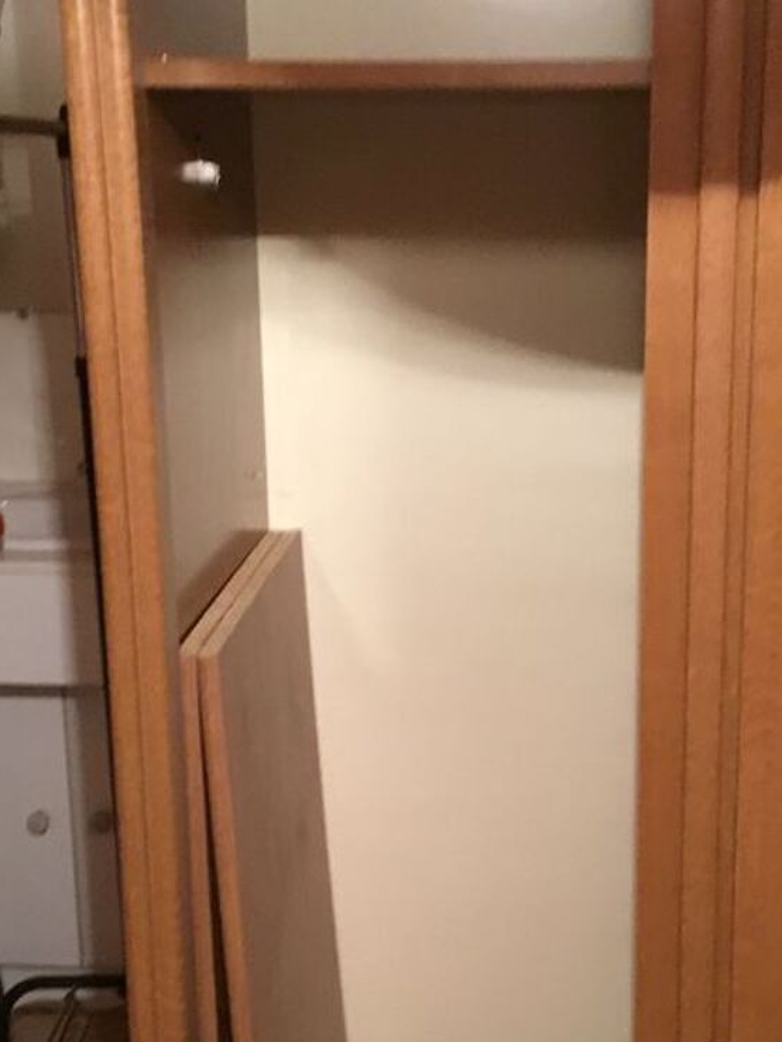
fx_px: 1686
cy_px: 613
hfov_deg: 26.1
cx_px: 463
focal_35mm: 56
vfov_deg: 34.3
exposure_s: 1/17
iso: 400
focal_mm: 3.3
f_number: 2.4
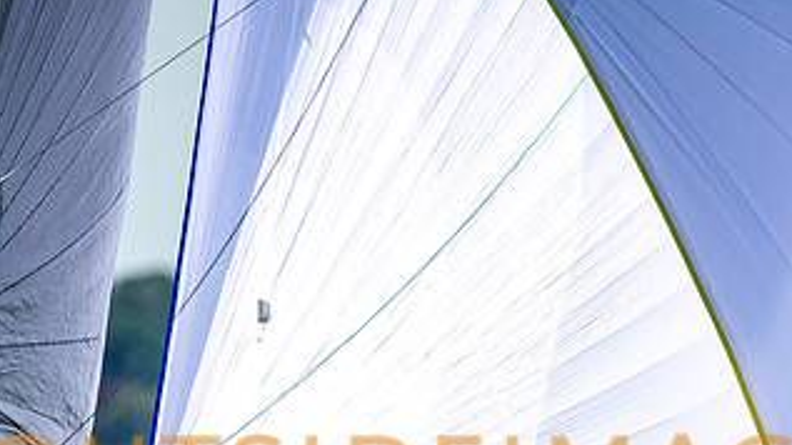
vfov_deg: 1.1
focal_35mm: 1151
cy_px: 455
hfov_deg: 1.9
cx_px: 522
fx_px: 24162
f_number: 5
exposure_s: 1/4000
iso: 400
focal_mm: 600
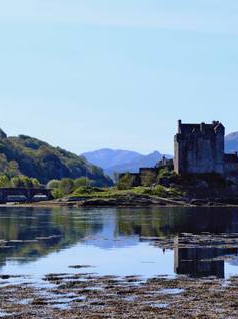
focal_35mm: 109
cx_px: 133
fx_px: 1001
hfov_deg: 13.6
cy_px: 160
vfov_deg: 18.1
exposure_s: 1/850
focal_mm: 50
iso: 250
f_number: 5.6
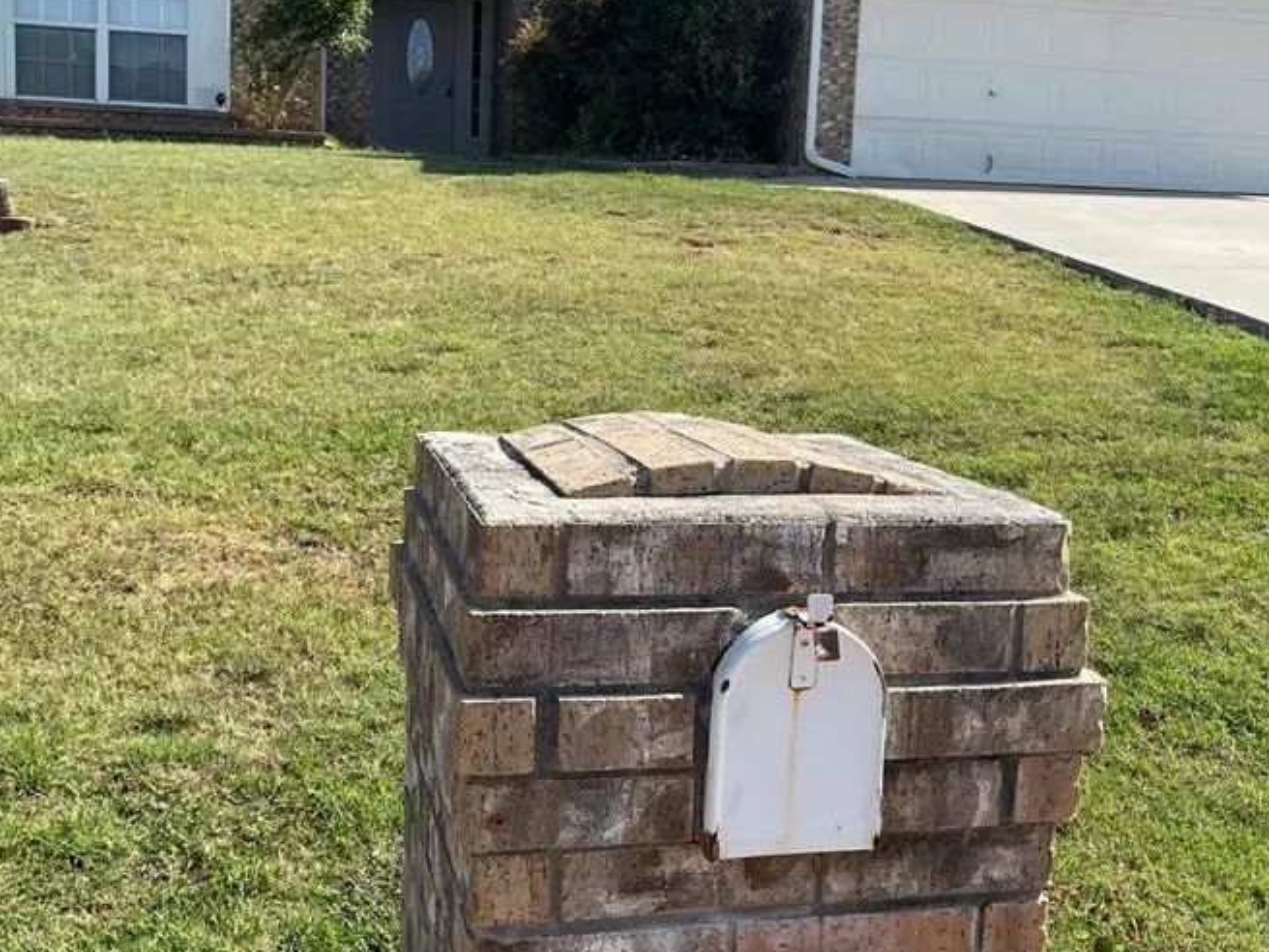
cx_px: 590
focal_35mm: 39
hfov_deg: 47.8
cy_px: 377
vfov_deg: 36.7
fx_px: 1430
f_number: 1.6
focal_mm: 5.1
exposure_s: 1/2336
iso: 32
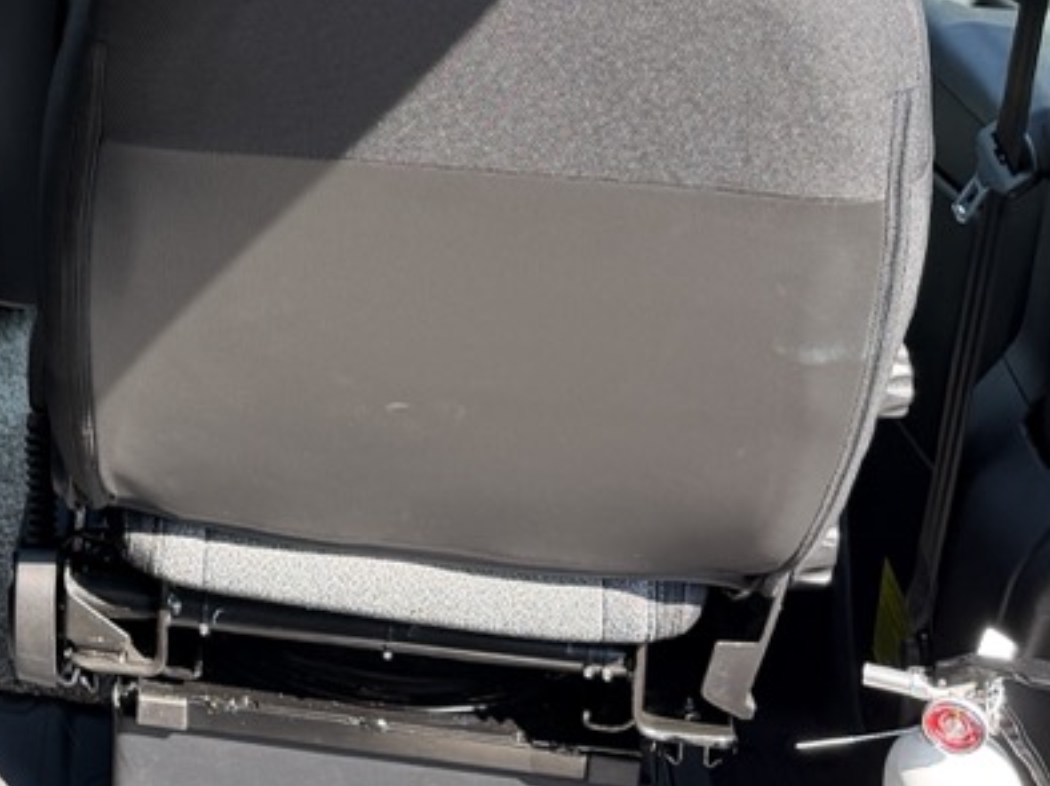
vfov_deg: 17.6
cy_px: -256
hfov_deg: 22.5
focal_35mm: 78
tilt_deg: -15.6
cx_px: -293
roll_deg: +3.3
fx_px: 2365
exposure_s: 1/370
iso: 80
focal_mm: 6.76
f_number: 1.78
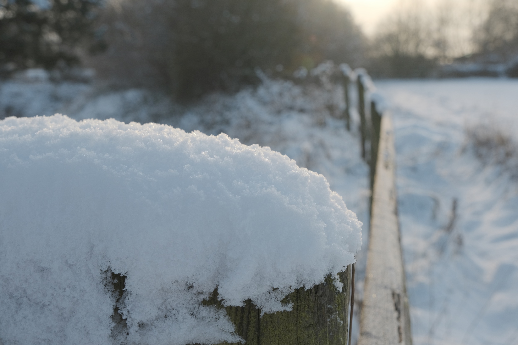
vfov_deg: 32.6
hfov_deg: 47.4
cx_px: 259
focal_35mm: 41
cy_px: 172
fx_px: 590
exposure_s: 1/480
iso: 640
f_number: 8
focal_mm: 27.5
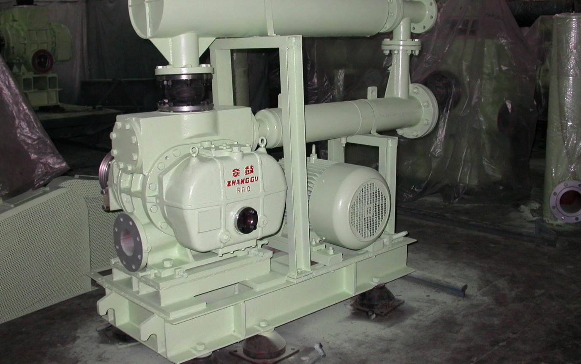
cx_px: 289
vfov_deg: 31.2
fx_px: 649
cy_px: 148
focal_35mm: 41
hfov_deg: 48.2
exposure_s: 1/60
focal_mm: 7.85
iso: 100
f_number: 2.6
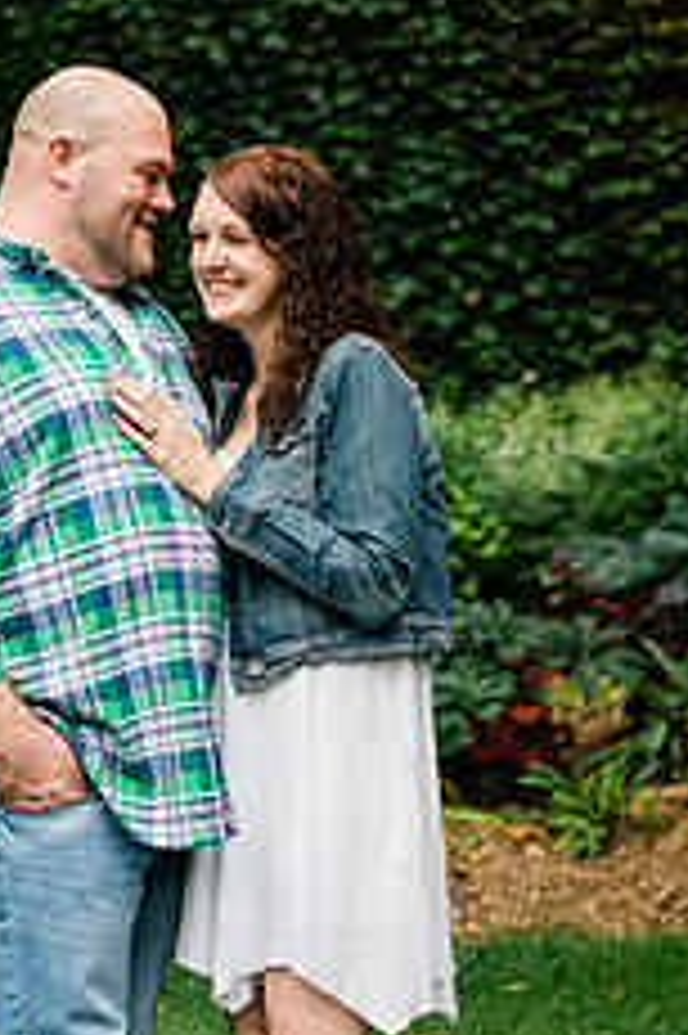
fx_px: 2813
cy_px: 639
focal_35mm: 98
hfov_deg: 13.9
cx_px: 220
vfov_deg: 20.8
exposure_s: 1/160
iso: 640
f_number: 2.8
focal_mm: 50
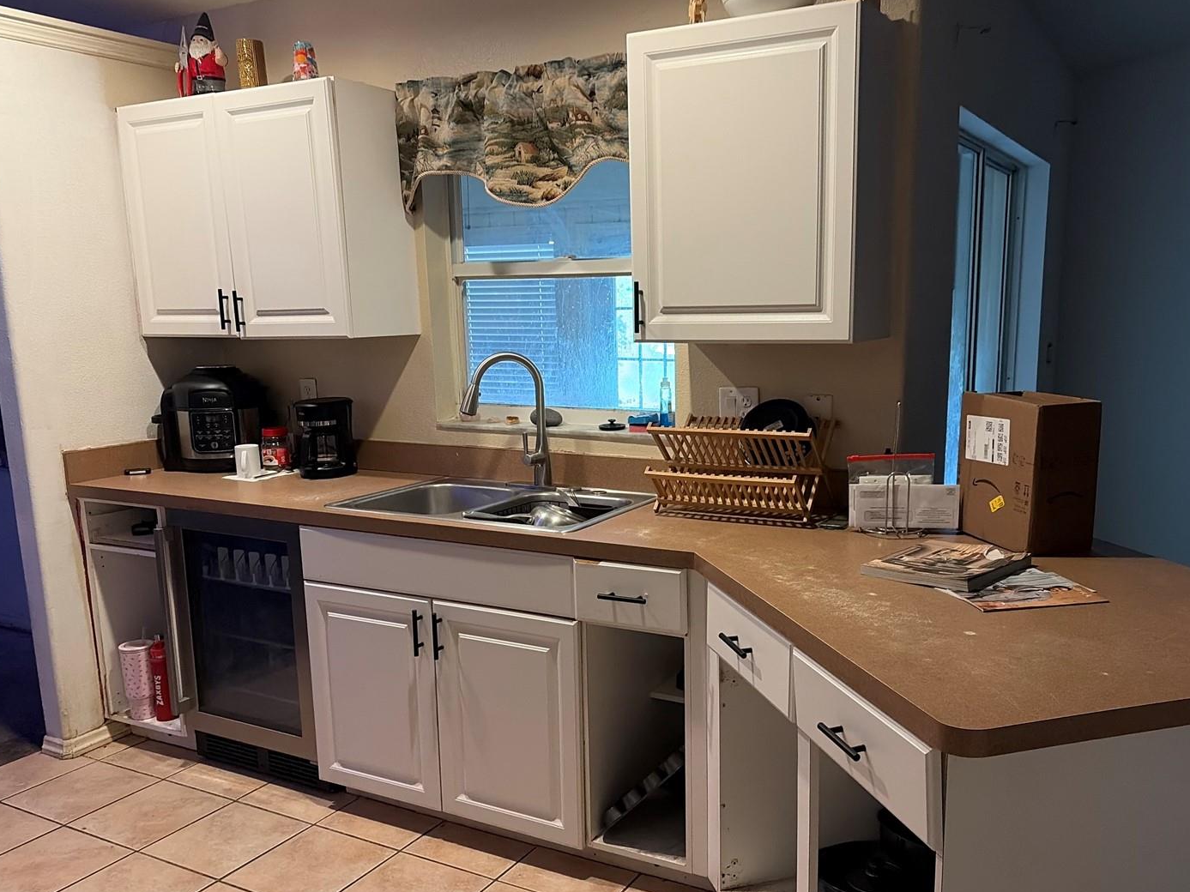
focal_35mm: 30
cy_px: 498
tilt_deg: -9.4
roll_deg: +0.9
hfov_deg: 59.9
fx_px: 1031
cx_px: 648
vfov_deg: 46.7
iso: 500
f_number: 1.6
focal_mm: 5.96
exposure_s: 1/43
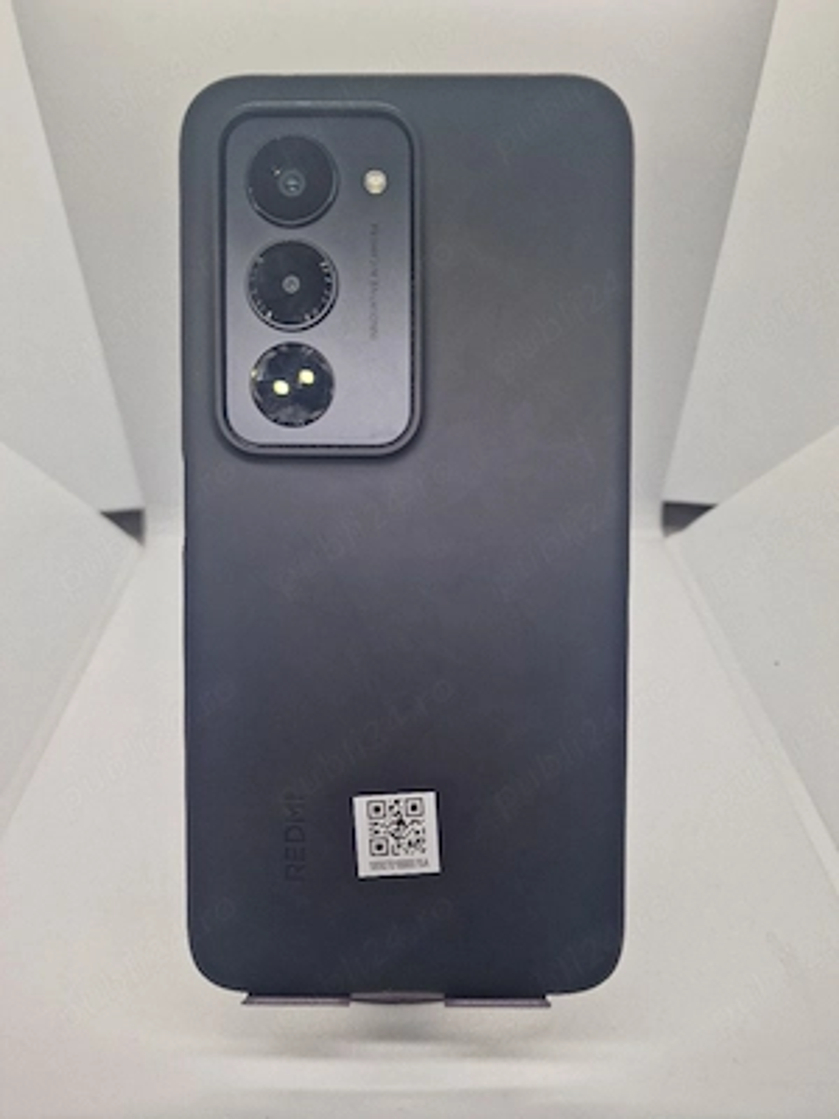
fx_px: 743
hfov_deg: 58.9
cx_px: 420
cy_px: 560
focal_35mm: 23
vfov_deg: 73.9
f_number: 1.8
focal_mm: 6.4
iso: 64
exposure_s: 1/182
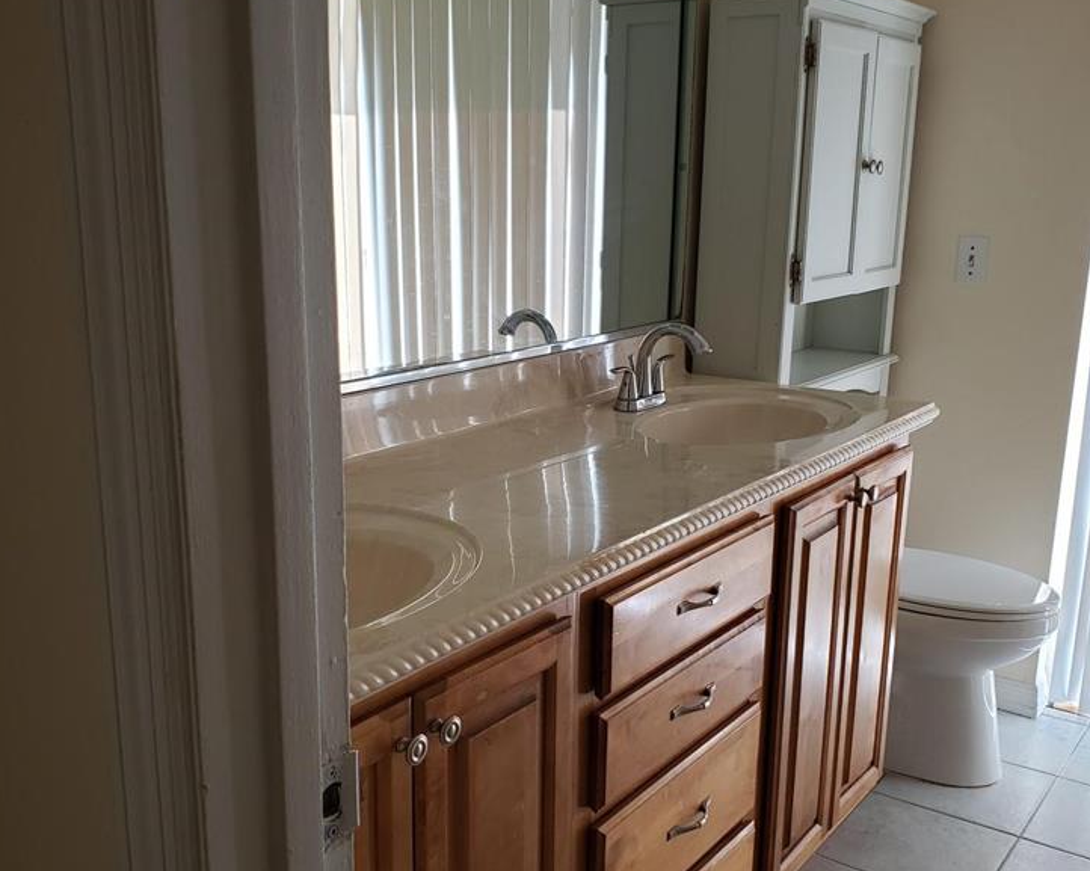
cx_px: 536
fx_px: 1161
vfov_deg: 41.1
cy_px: 488
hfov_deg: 50.3
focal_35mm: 36
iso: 50
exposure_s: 1/50
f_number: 2.4
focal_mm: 4.3
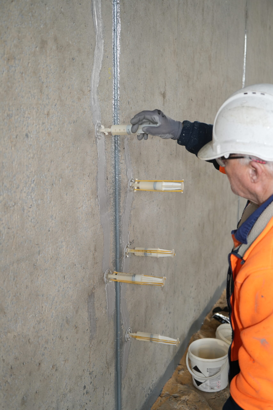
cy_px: 205
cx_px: 136
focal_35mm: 41
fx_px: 466
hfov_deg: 32.6
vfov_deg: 47.4
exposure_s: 1/160
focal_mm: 41
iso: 800
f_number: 4.5
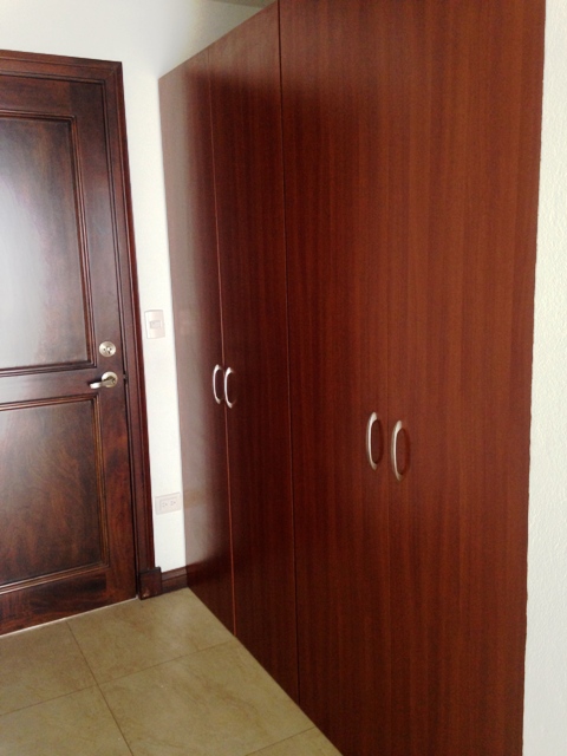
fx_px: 721
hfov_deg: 42.9
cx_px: 284
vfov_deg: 55.4
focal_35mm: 33
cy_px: 378
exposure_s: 1/20
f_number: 2.4
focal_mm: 4.12
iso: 125
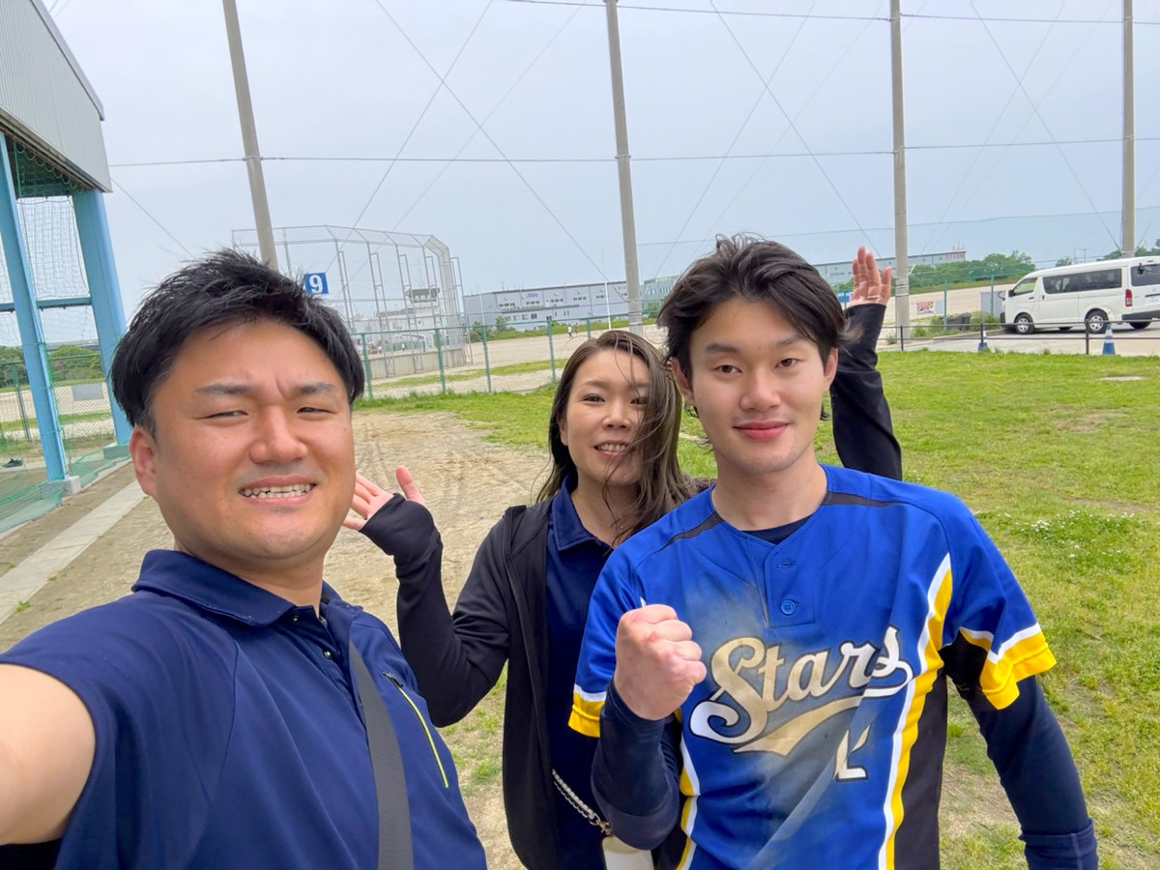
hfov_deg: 73.9
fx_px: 771
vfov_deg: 58.9
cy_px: 435
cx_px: 580
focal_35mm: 23
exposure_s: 1/871
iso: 32
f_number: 1.9
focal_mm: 2.69
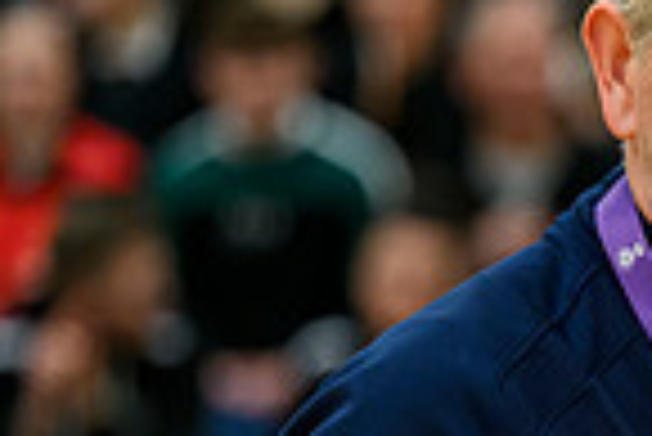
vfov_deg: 2.9
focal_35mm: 481
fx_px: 8720
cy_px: 524
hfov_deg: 4.2
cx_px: 1147
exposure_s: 1/640
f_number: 2.8
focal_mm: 120
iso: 3200
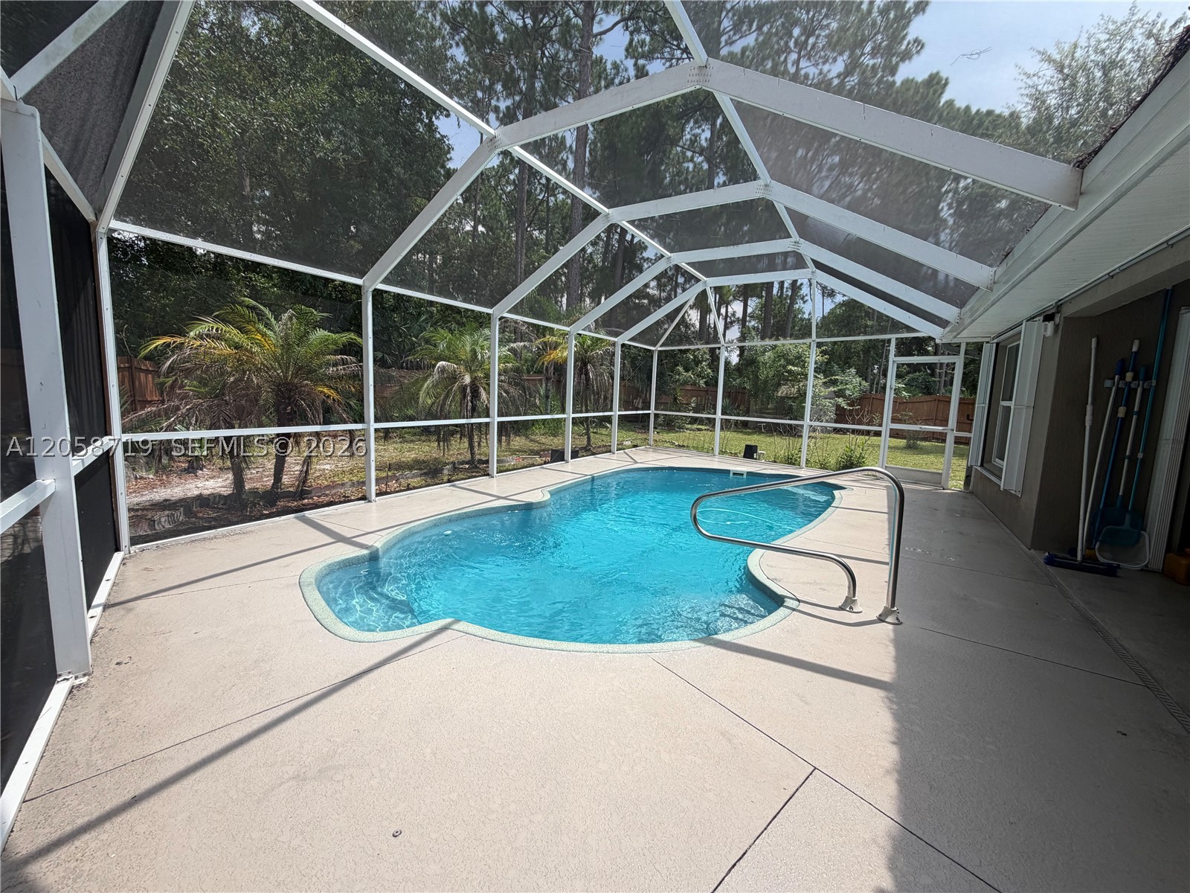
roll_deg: -1.1
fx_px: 481
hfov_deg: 102.1
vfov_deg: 85.7
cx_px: 595
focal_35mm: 14
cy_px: 446
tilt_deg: -6.9
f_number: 2.2
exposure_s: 1/686
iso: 40
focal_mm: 2.22
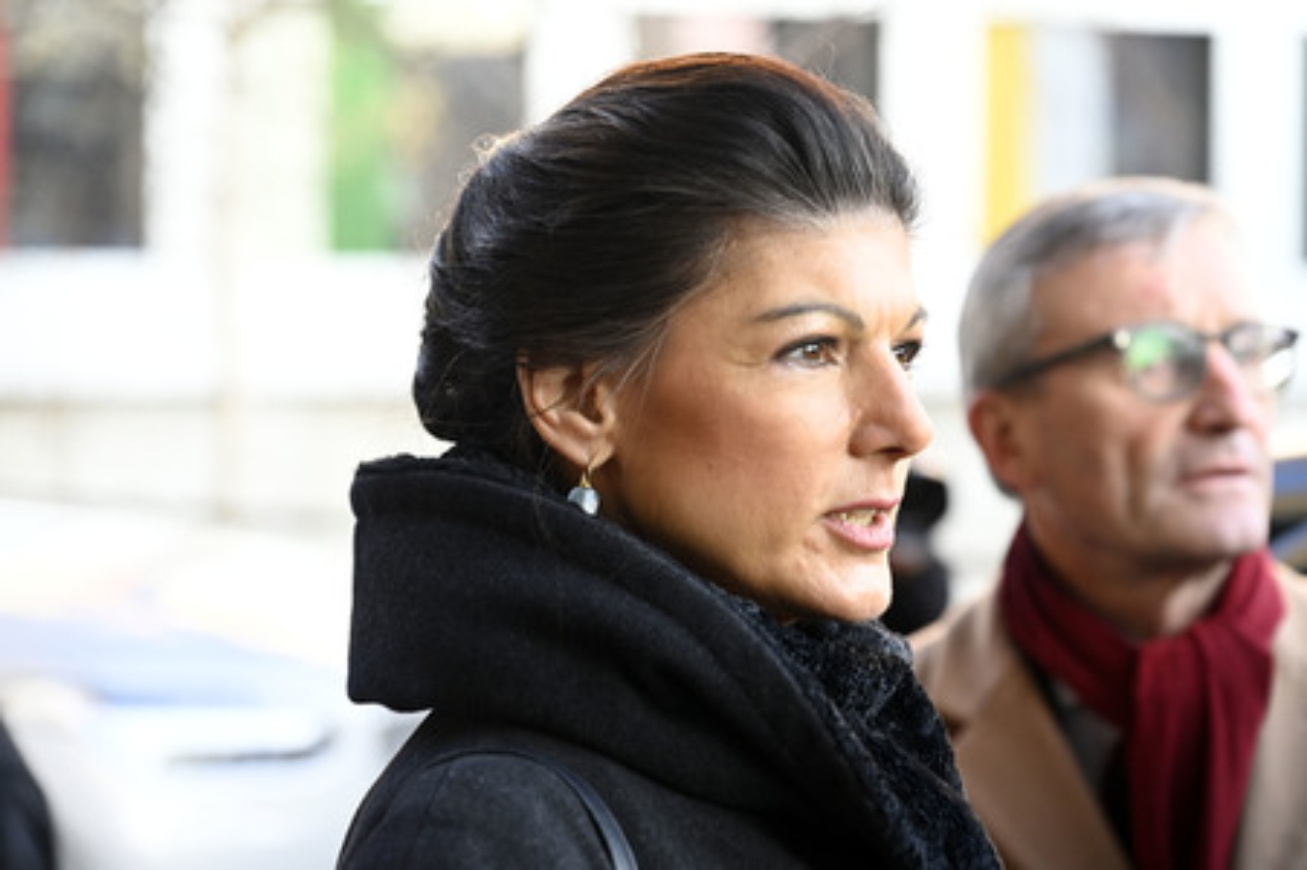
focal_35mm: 110
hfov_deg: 18.6
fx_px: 3991
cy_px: 435
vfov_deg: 12.4
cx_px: 654
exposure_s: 1/200
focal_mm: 110
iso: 2000
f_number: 5
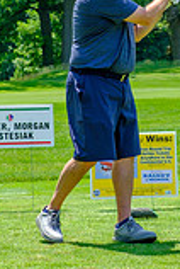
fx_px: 1613
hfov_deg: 6.4
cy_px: 82
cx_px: 82
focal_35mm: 216
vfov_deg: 9.5
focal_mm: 50.5
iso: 200
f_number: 5.6
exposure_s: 1/250
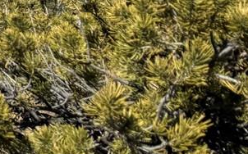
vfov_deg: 8.7
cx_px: -360
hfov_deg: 12.2
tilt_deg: +3.9
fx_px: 911
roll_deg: -1.1
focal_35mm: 135
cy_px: -230
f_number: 1.78
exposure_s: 1/5814
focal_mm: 6.76
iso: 80
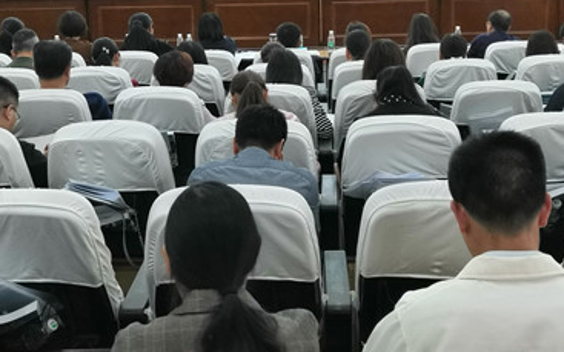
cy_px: 75
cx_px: 281
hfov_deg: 38.9
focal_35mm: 52
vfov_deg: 24.5
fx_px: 799
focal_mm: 3.95
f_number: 1.8
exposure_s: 1/36
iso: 250
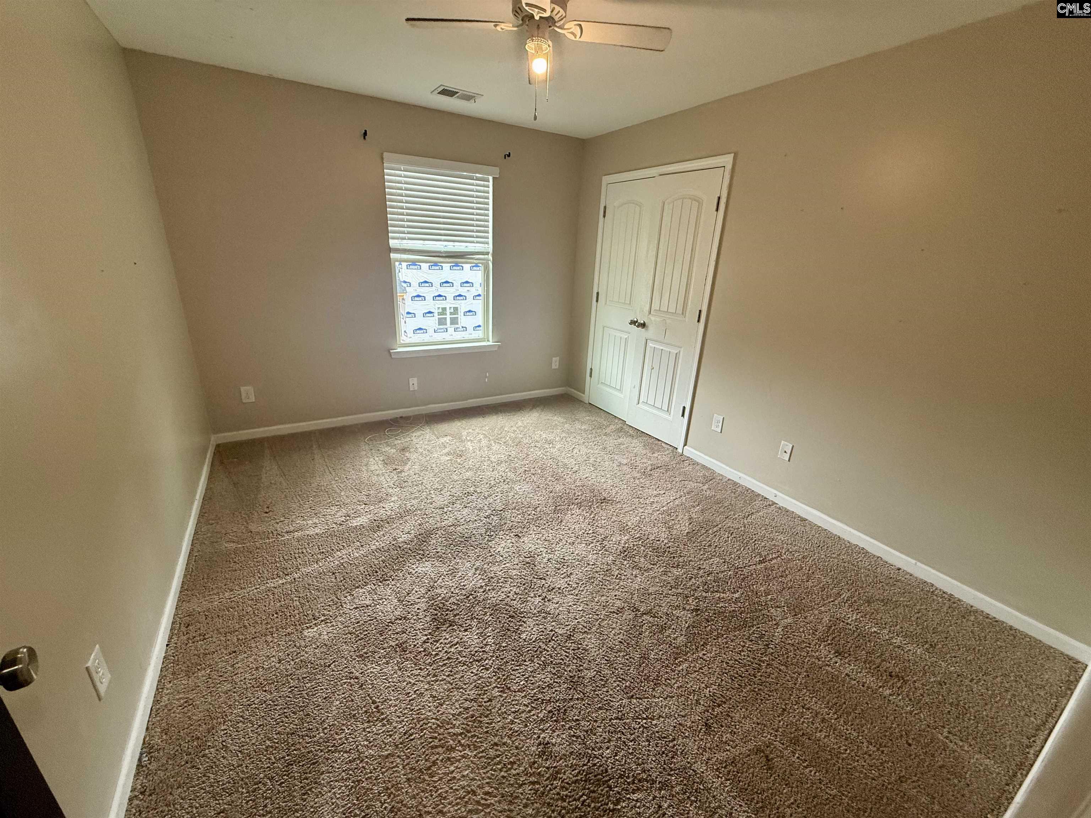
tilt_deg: -19.6
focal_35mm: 14
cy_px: 409
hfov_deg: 102.1
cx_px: 546
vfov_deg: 85.7
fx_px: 441
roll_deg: -2.9
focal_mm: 2.22
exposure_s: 1/120
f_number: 2.2
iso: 160
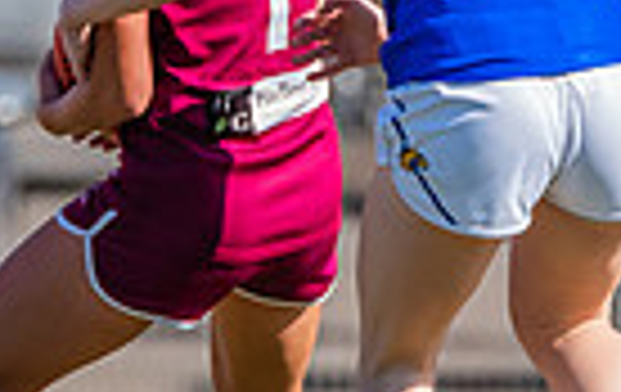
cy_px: -209
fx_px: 50219
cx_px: 2
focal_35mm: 2960
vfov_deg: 0.4
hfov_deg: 0.7
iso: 800
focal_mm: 460
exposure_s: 1/1600
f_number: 9
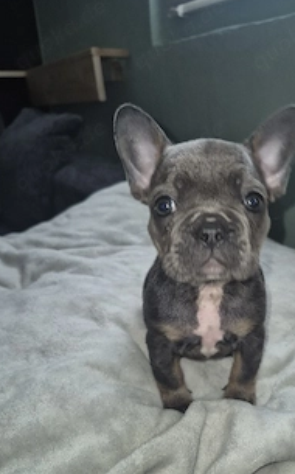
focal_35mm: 32
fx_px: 413
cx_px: 213
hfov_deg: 38.6
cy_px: 294
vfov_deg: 59.0
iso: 125
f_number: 1.8
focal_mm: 5.4
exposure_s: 1/20
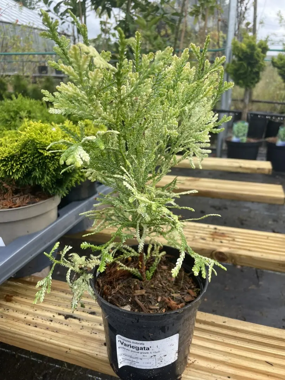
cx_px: 142
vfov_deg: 67.3
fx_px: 285
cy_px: 190
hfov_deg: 53.1
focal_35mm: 26
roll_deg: -1.5
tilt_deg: -19.2
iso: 32
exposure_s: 1/754
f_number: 1.6
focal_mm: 4.2
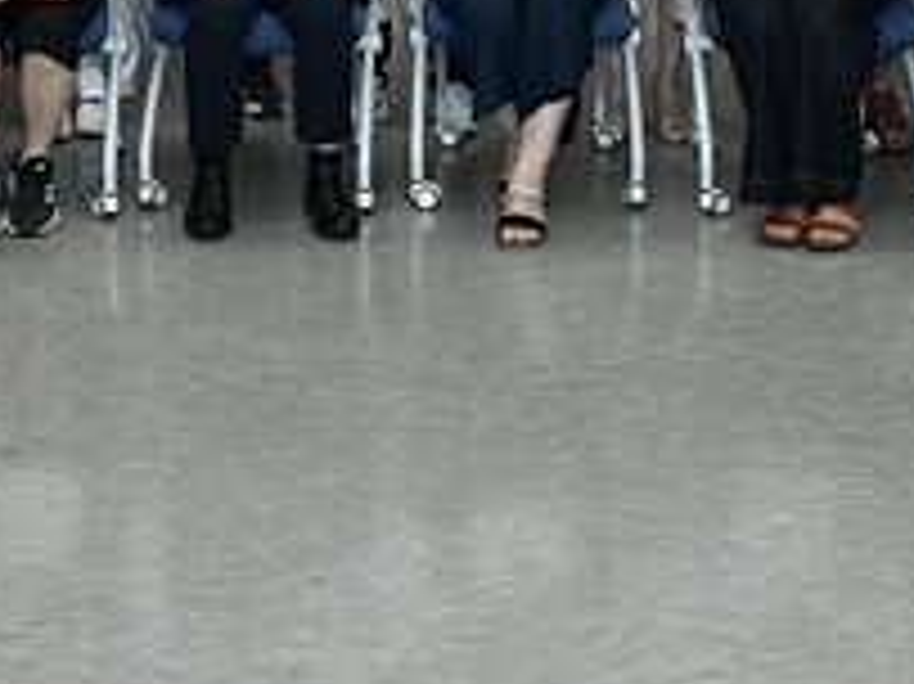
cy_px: -230
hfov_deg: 22.1
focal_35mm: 88
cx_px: 261
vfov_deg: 15.8
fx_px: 2322
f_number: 5.6
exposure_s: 1/125
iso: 800
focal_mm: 29
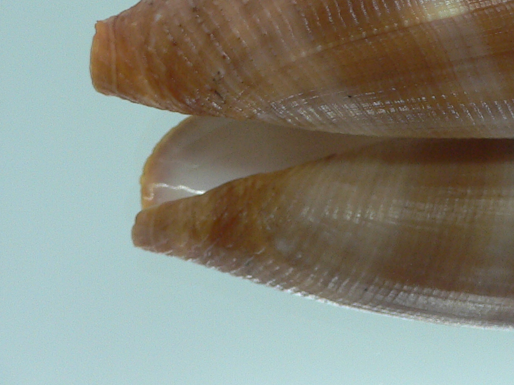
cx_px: 511
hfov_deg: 24.5
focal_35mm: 76
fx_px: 1128
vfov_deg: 19.1
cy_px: 51
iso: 100
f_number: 2.8
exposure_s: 1/60
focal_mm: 4.6
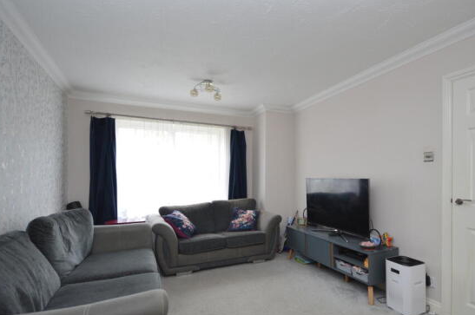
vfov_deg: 67.0
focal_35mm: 18
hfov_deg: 89.8
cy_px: 174
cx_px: 263
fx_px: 237
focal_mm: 10
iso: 400
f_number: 4.5
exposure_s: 1/80
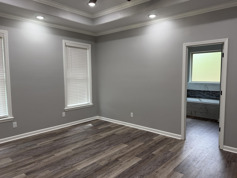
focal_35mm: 25
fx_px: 171
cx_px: 123
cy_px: 88
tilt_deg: -4.5
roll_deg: +0.6
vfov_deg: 54.9
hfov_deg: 69.4
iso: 125
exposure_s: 1/120
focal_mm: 6.76
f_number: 1.78
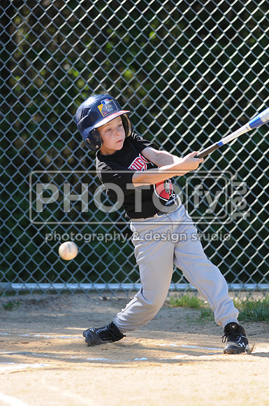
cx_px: 134
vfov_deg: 4.6
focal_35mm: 450
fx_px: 5058
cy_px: 203
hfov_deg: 3.0
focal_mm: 300
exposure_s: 1/1000
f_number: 4
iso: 400
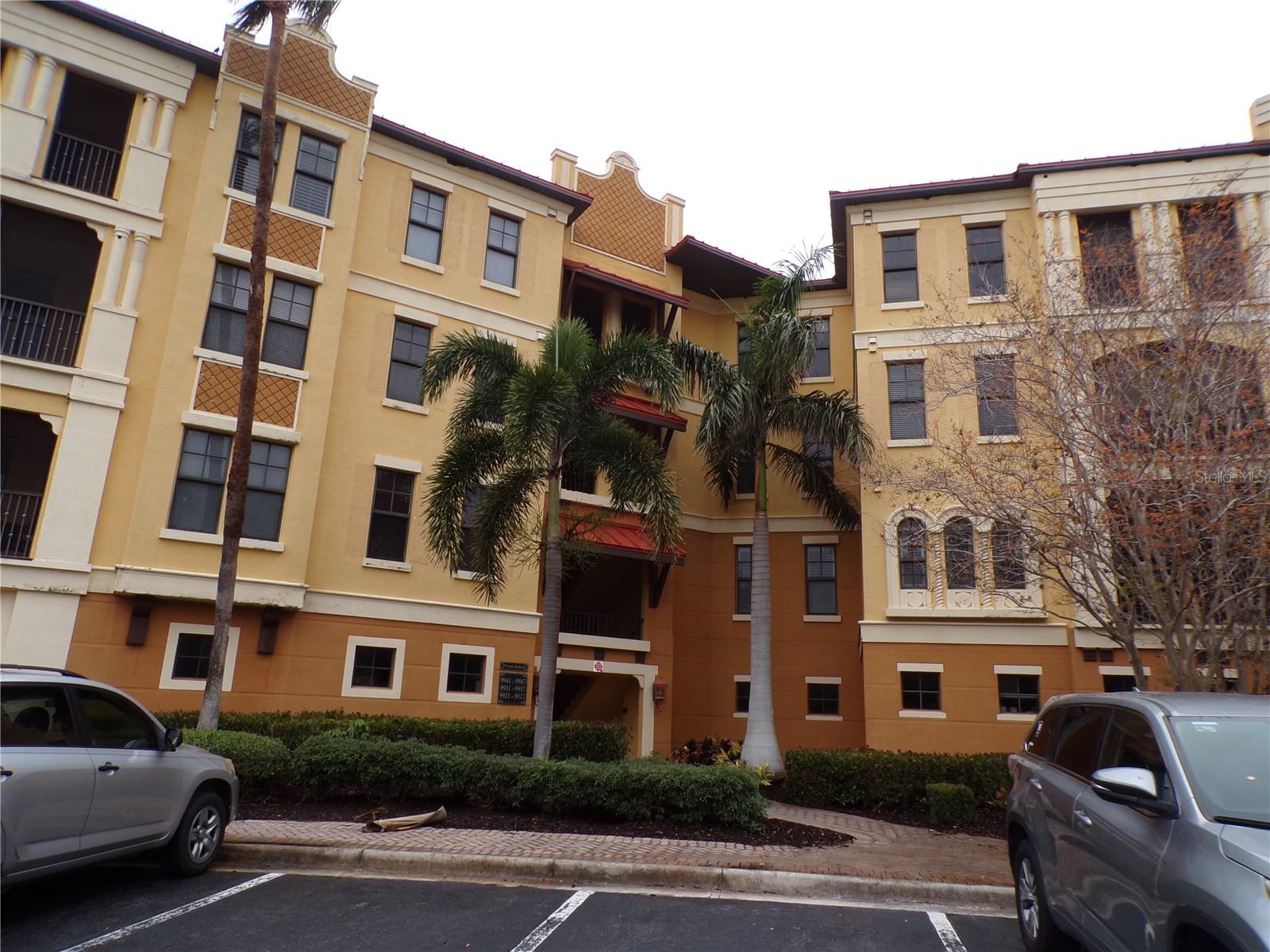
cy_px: 476
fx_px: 881
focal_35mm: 24
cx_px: 635
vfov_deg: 56.8
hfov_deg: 71.6
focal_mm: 4.3
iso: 80
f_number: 5.8
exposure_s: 1/160
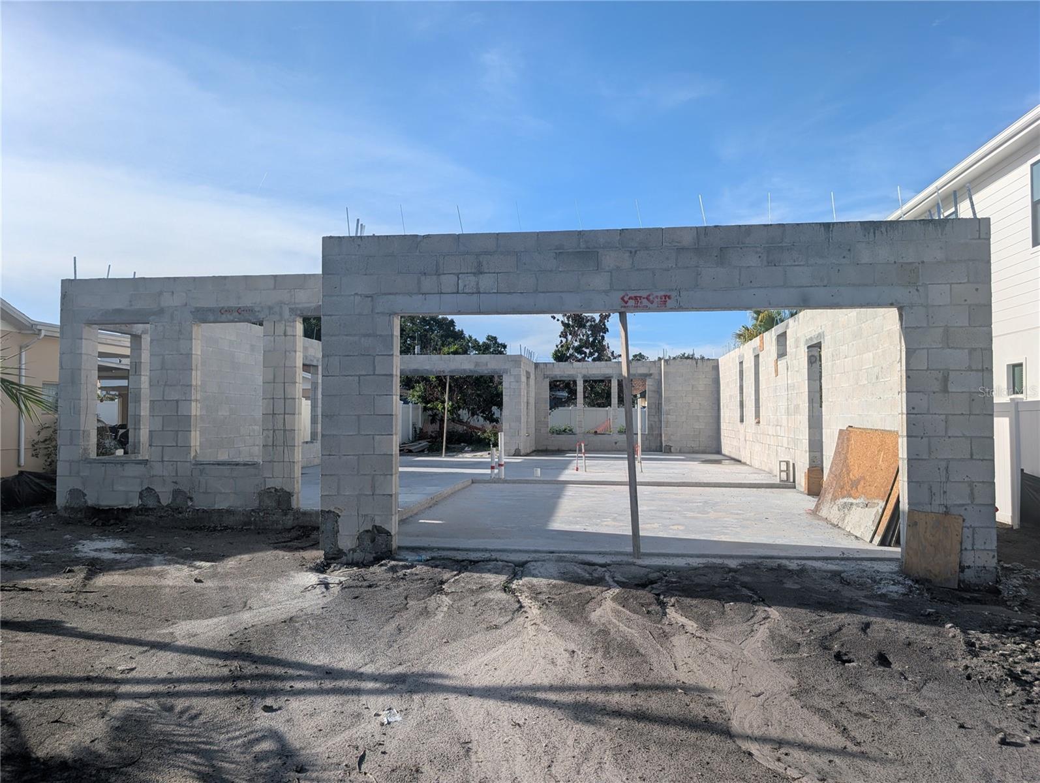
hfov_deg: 71.5
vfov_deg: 56.9
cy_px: 392
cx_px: 520
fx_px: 722
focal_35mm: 24
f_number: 1.68
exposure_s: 1/1259
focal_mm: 6.9
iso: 21
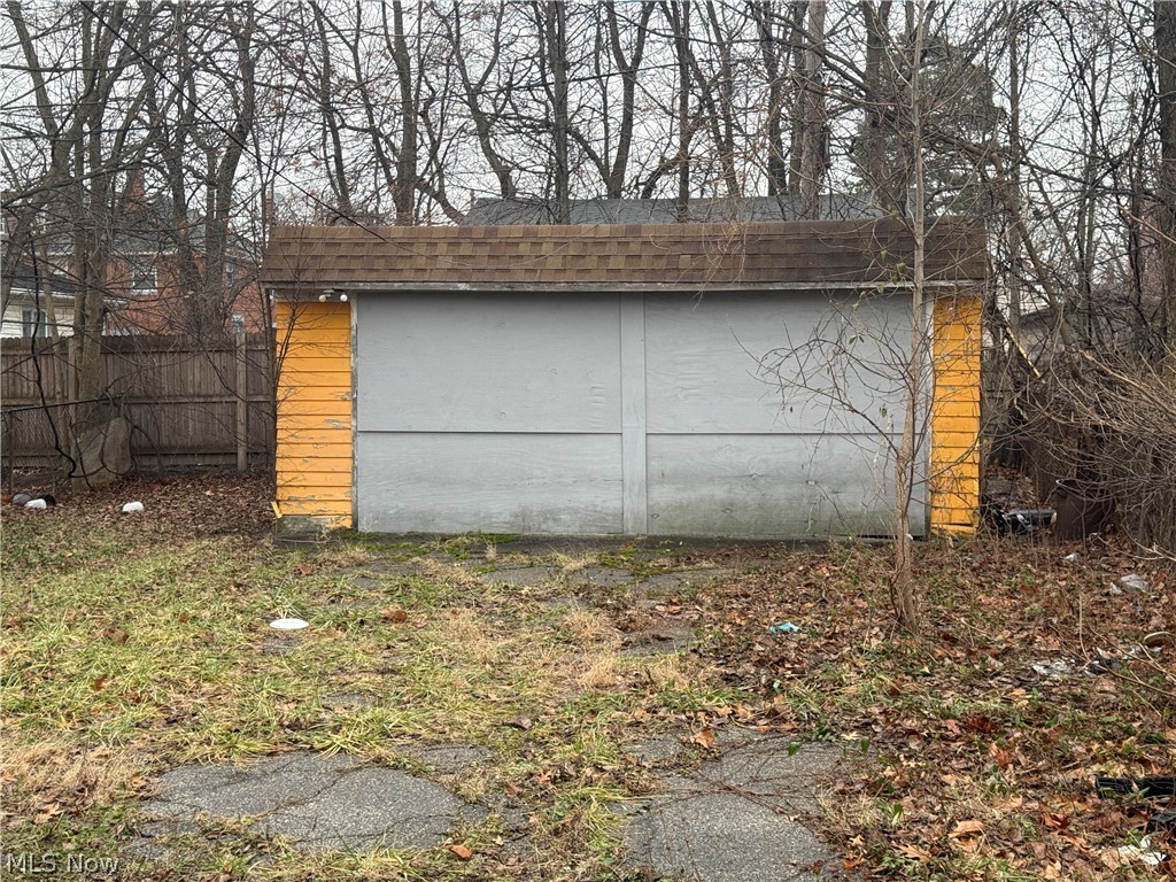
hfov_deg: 39.7
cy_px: 441
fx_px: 1631
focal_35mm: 48
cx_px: 588
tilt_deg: -2.2
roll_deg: -0.3
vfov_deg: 30.3
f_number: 1.78
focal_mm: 6.76
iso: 100
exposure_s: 1/80
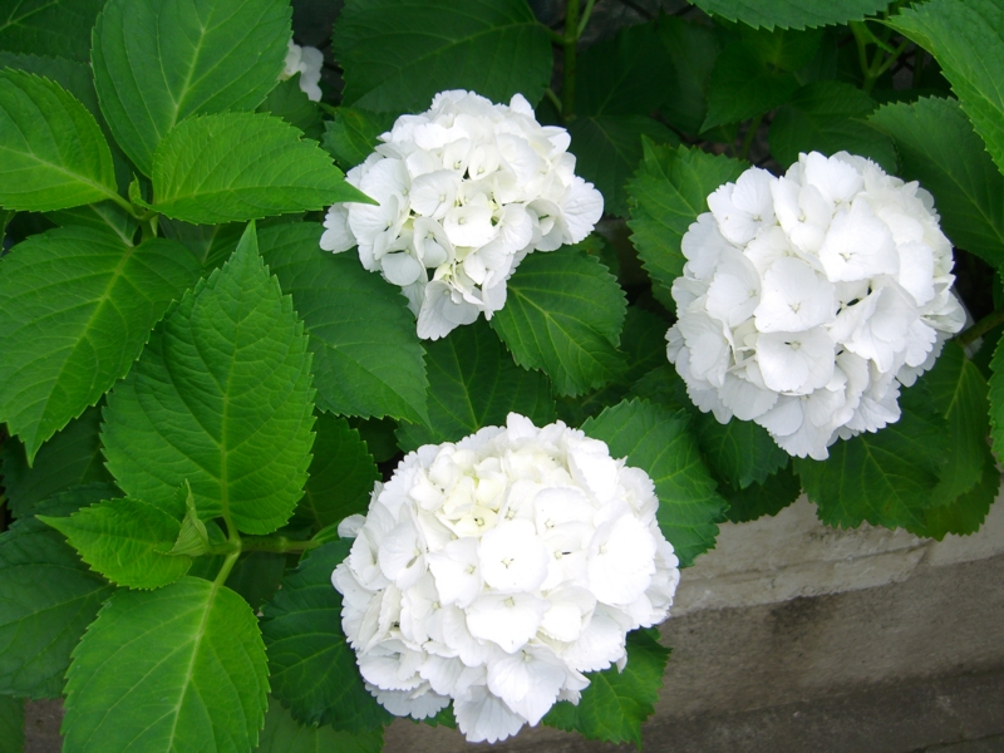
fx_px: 1102
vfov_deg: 37.7
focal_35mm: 38
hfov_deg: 49.0
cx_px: 502
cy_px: 376
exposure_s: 1/100
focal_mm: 7.9
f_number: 2.8
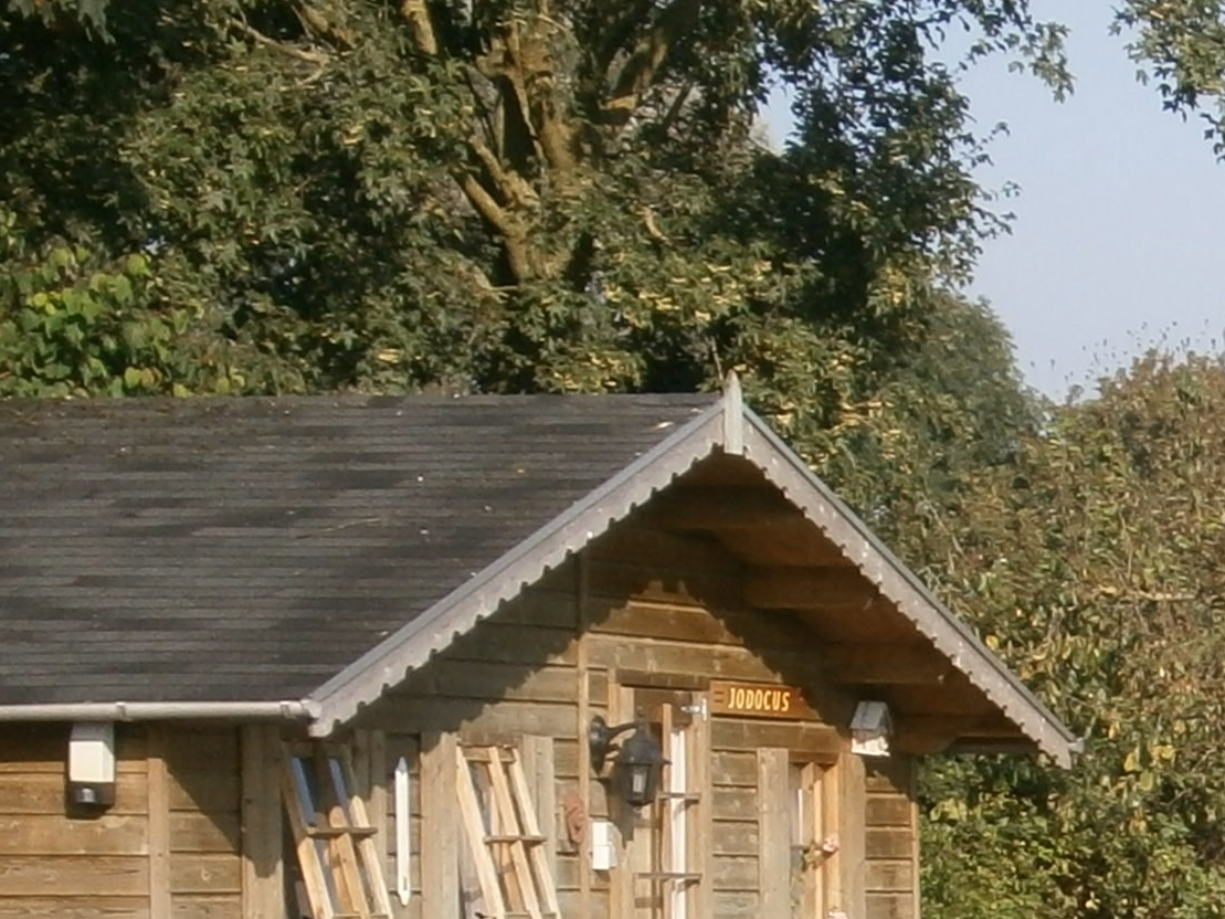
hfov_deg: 8.3
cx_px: 1920
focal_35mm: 232
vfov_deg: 6.3
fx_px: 8211
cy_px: 1530
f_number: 3.9
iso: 80
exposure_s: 1/500
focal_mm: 10.7
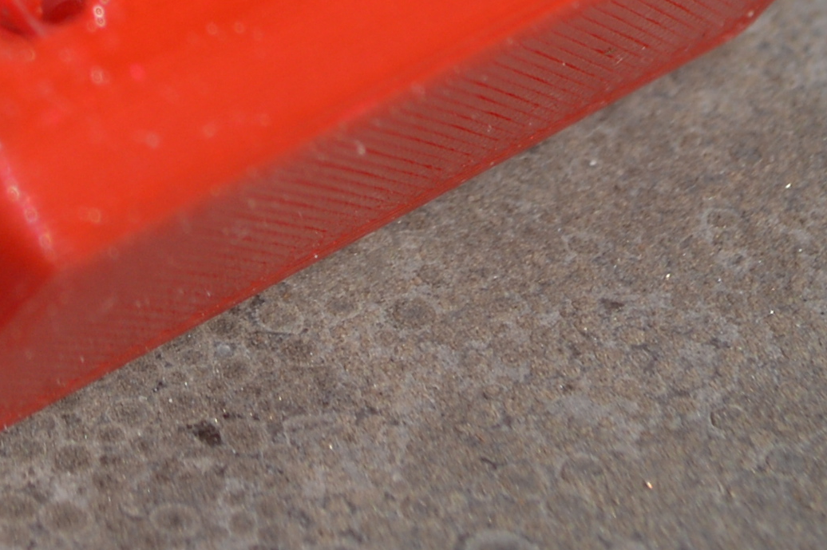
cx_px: -425
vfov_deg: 5.3
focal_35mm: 244
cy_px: -1004
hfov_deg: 8.3
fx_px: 5601
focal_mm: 28
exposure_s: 1/400
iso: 100
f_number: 8
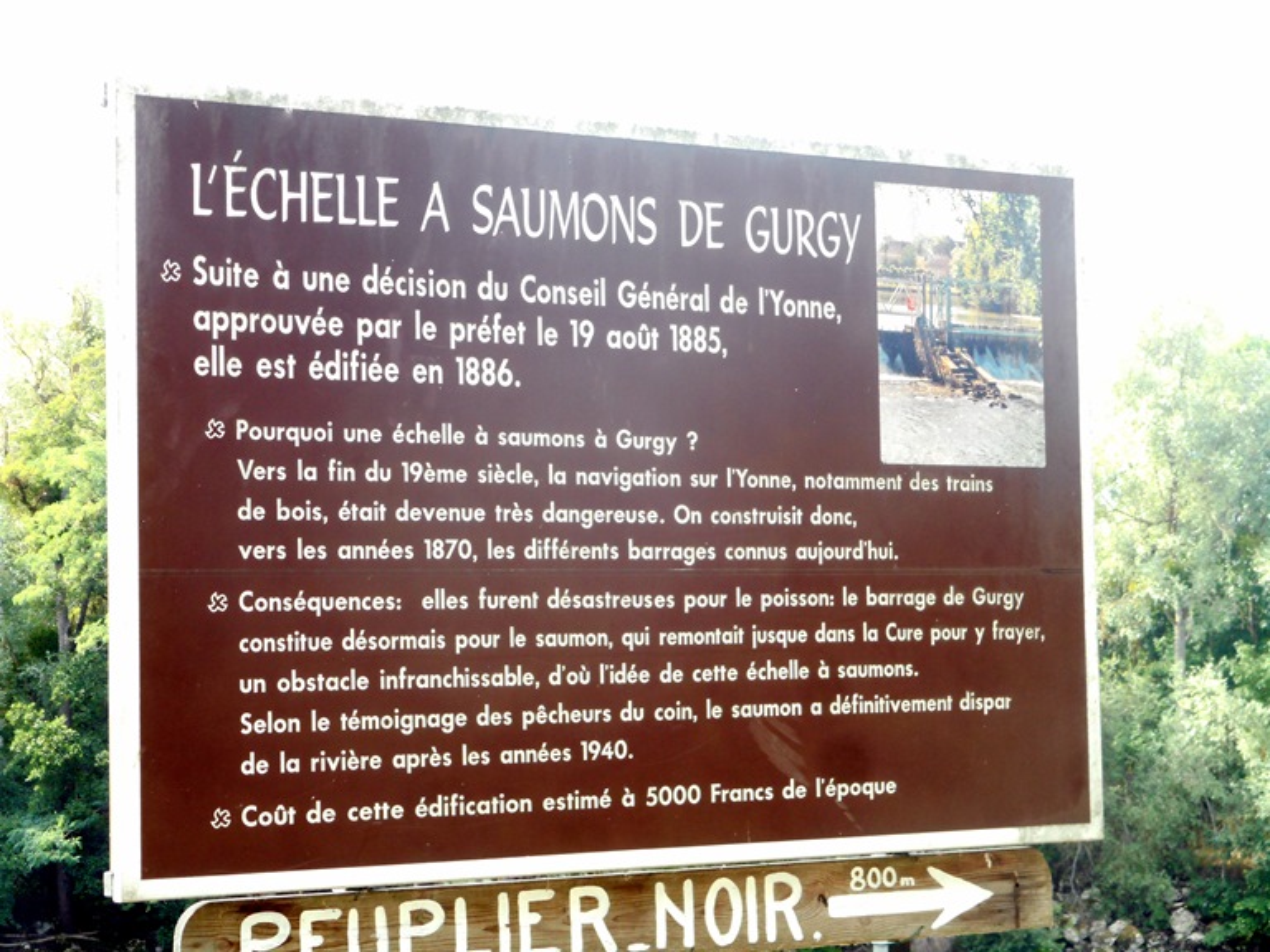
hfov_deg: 25.3
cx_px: 635
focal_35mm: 77
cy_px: 476
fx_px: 2825
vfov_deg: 19.1
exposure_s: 1/60
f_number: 5.5
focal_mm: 13.8
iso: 200
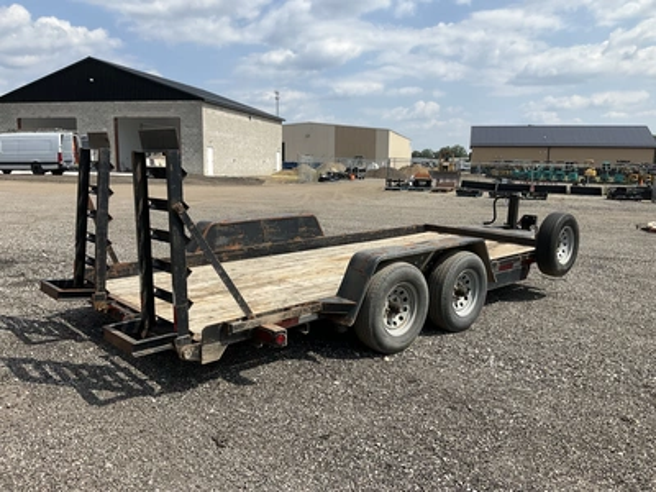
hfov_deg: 61.7
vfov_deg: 48.2
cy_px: 246
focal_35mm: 29
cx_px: 328
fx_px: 550
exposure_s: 1/2141
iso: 25
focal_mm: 3
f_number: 1.8
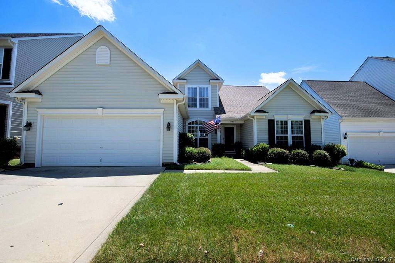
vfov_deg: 77.3
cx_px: 198
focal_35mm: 15
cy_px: 132
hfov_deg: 100.4
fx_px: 165
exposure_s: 1/250
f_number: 7.1
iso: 100
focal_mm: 15
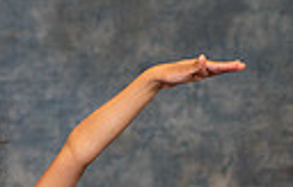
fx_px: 3530
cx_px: -123
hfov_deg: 4.7
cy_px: 292
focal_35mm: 439
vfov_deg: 3.0
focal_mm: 85
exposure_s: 1/200
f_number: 1.4
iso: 250
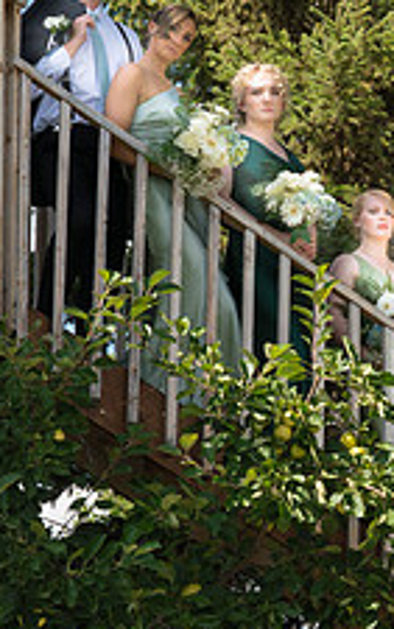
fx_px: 2006
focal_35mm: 117
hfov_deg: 10.7
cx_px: 650
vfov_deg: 17.7
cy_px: 448
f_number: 8
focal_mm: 35
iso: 400
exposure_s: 1/500
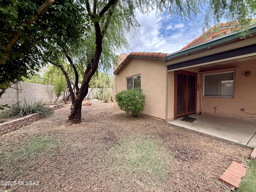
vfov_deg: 85.7
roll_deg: -0.2
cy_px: 96
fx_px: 104
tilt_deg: -1.3
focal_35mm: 14
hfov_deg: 102.1
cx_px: 128
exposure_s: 1/390
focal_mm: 2.22
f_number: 2.2
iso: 64
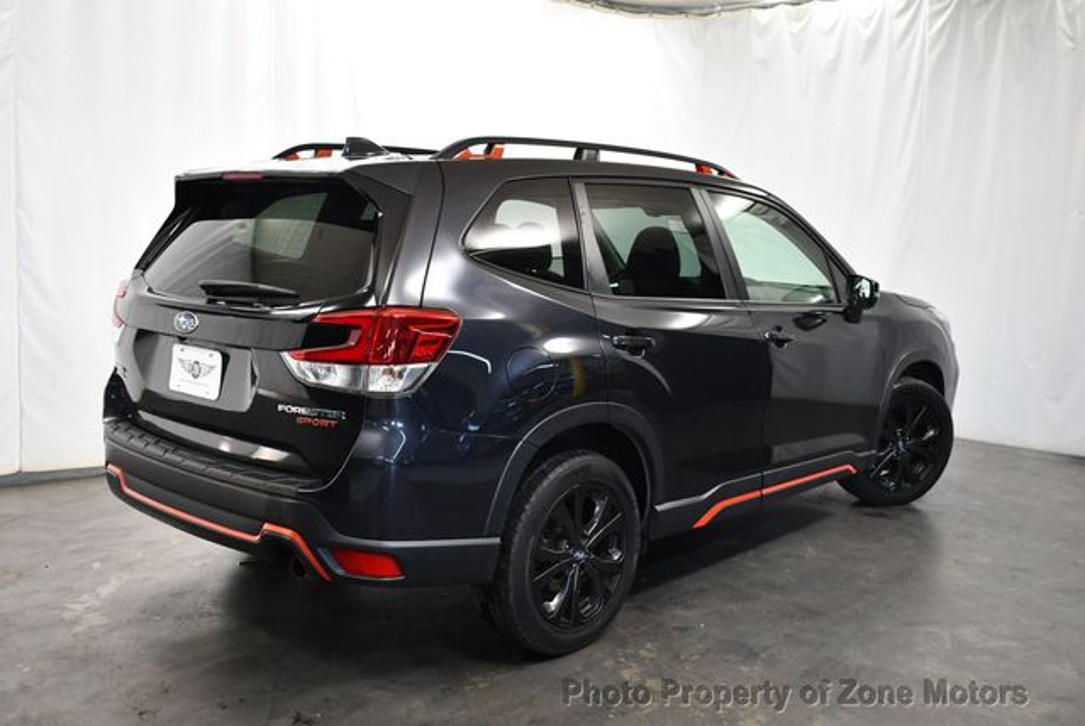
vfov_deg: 36.9
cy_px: 363
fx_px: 1086
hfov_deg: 53.1
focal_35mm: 36
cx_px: 542
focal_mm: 18
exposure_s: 1/125
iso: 900
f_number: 3.5
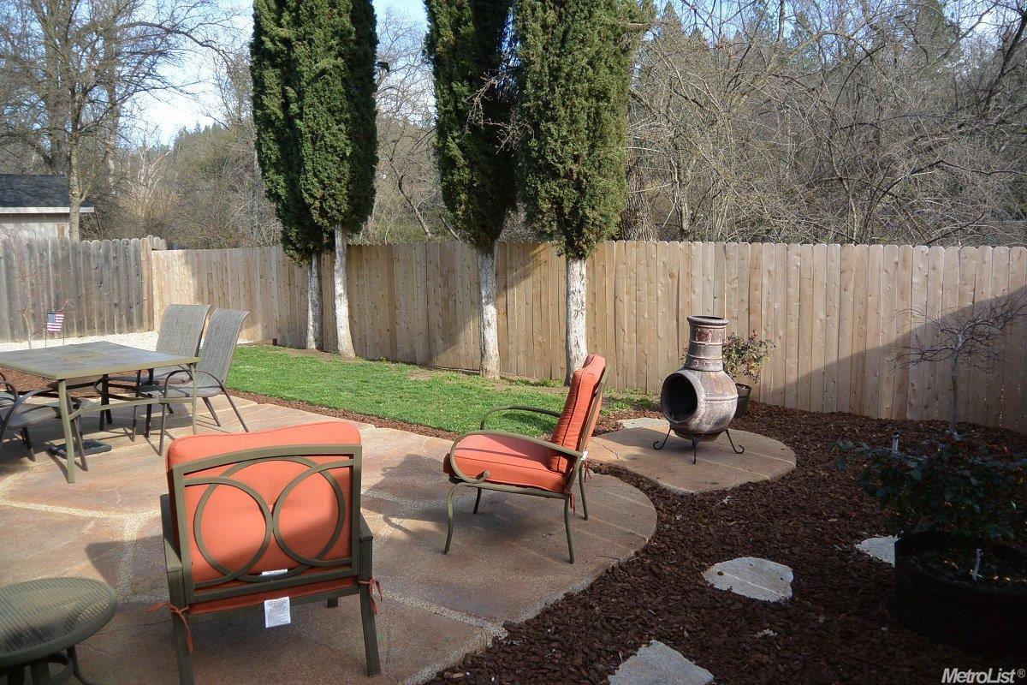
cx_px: 514
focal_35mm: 27
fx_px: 770
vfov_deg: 47.9
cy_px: 342
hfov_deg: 67.4
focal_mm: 10
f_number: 4
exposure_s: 1/500
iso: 160
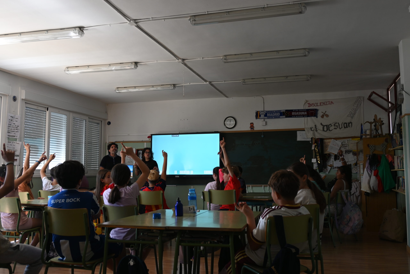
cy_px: 137
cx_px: 205
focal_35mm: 34
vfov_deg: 39.2
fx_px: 384
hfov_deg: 56.1
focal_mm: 22.5
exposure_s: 1/40
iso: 180
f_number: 4
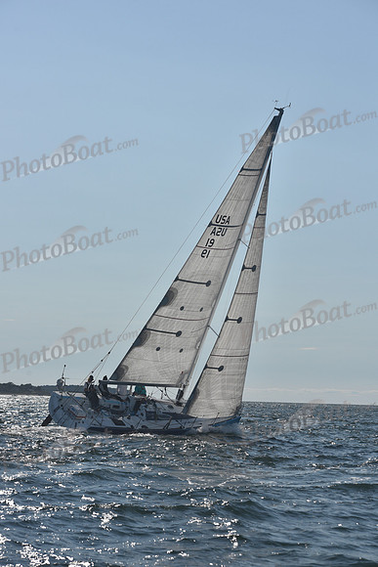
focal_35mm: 92
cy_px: 284
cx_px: 189
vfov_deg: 22.1
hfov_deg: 14.9
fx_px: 1448
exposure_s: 1/1250
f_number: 7.1
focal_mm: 92
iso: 250
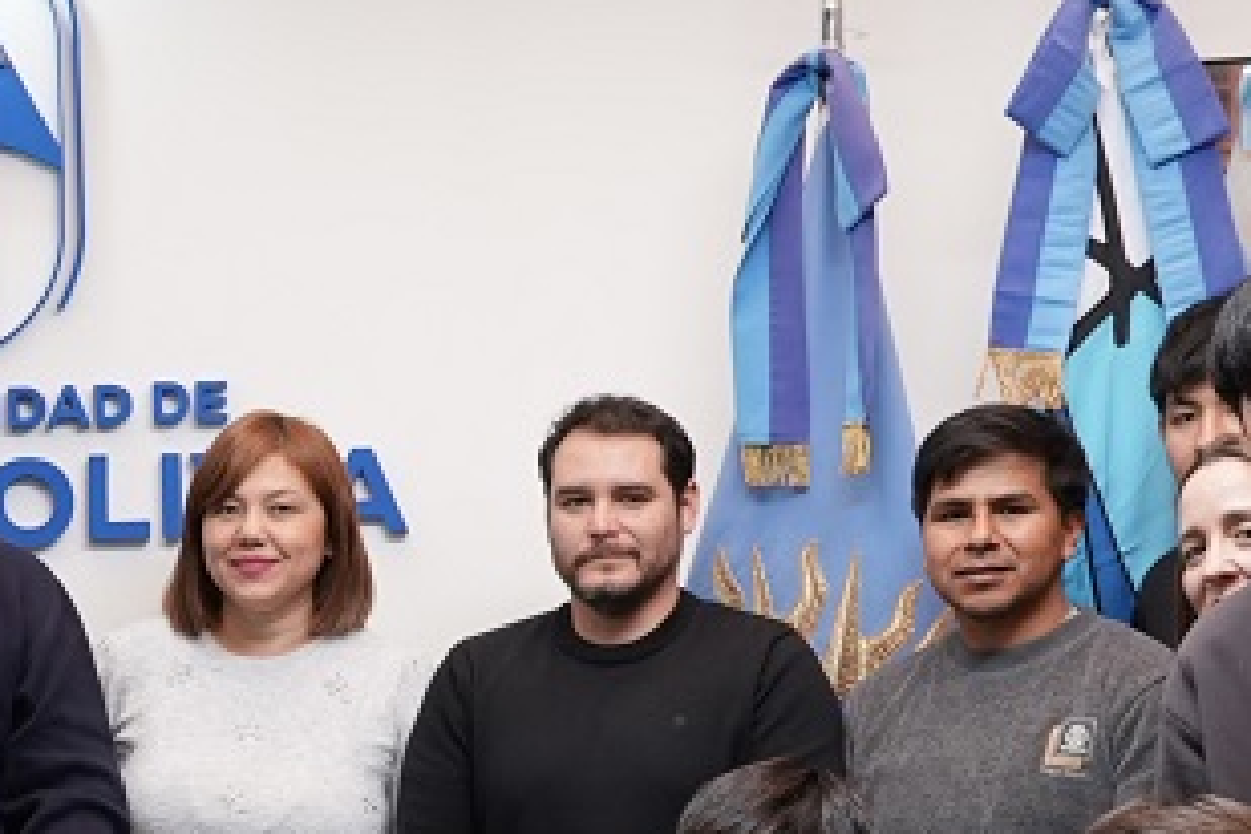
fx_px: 4726
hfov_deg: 14.7
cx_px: -170
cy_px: 1356
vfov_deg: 9.7
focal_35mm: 136
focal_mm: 28
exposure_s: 1/30
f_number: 3.5
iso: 320
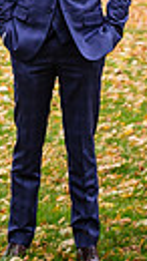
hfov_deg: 3.2
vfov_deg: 5.8
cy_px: -51
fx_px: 2574
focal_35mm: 371
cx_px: -225
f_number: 2.8
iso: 200
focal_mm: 50
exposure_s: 1/125
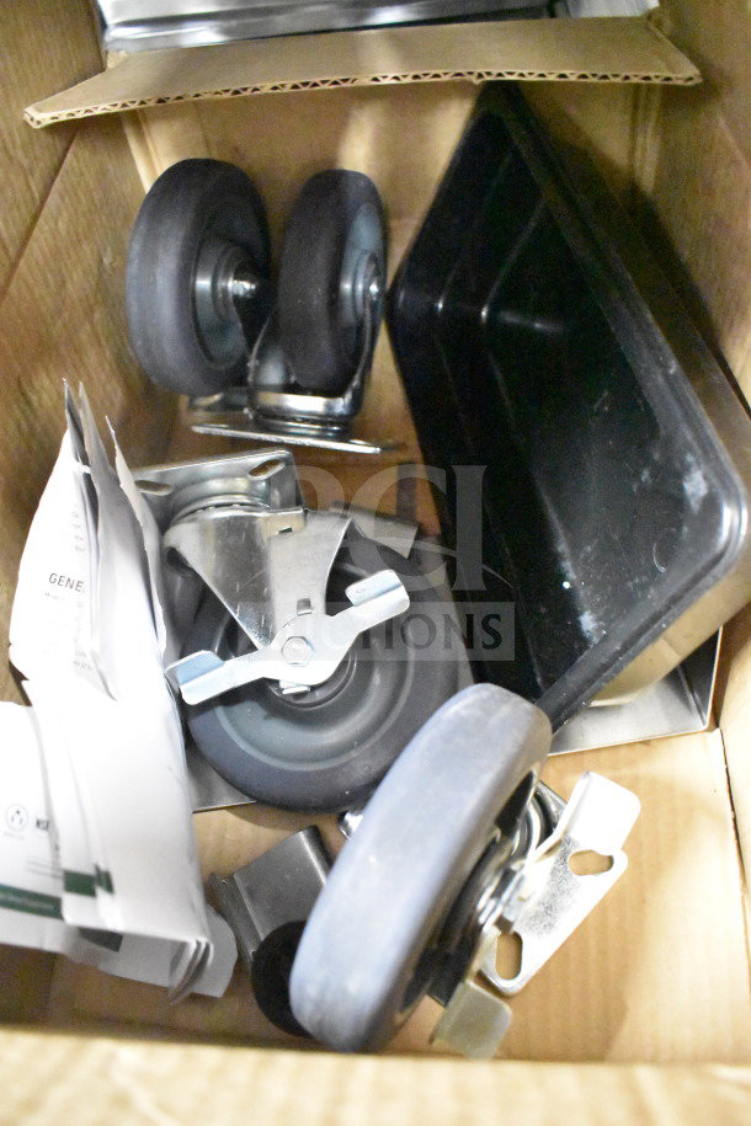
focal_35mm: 27
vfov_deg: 67.4
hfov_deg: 47.9
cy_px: 563
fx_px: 845
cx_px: 376
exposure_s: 1/25
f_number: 3.5
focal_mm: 18
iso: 25600
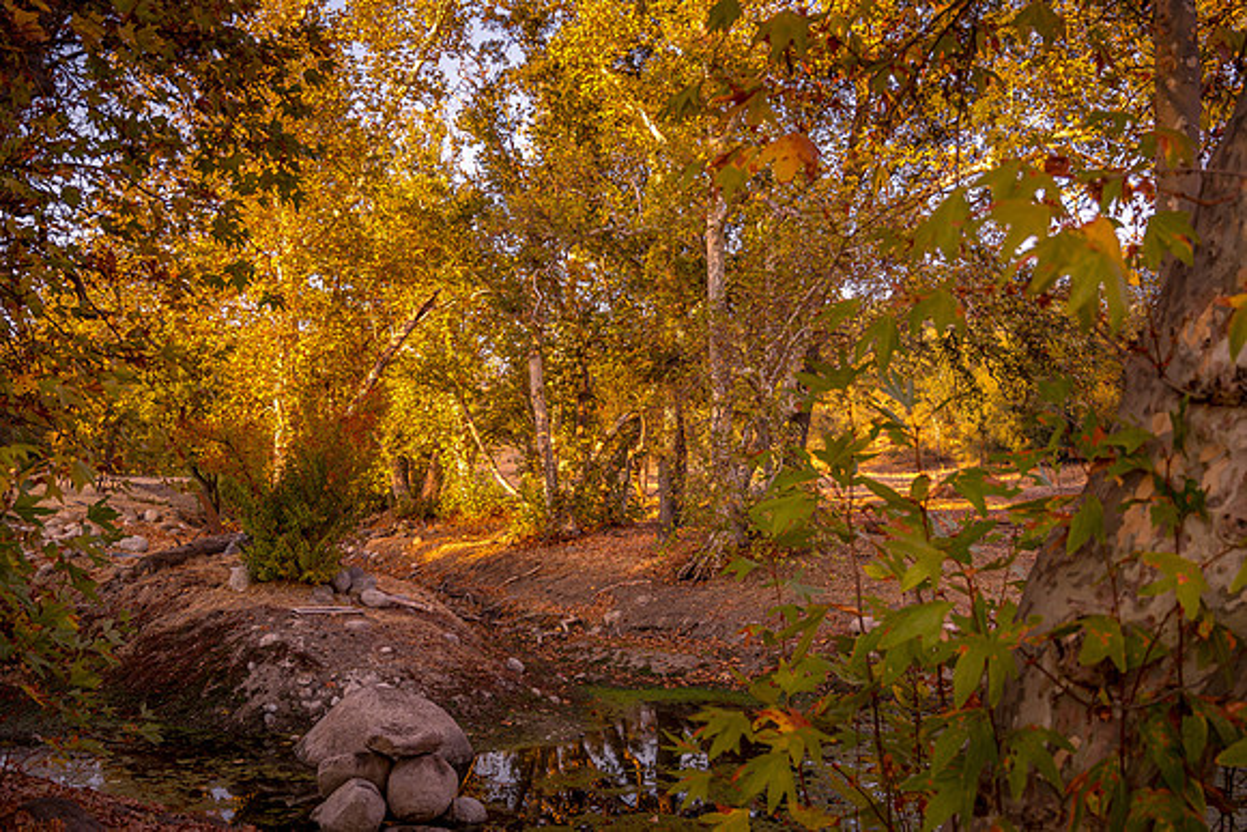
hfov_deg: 54.4
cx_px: 624
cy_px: 416
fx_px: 1213
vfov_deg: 37.9
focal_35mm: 35
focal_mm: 35
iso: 100
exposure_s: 1/50
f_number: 4
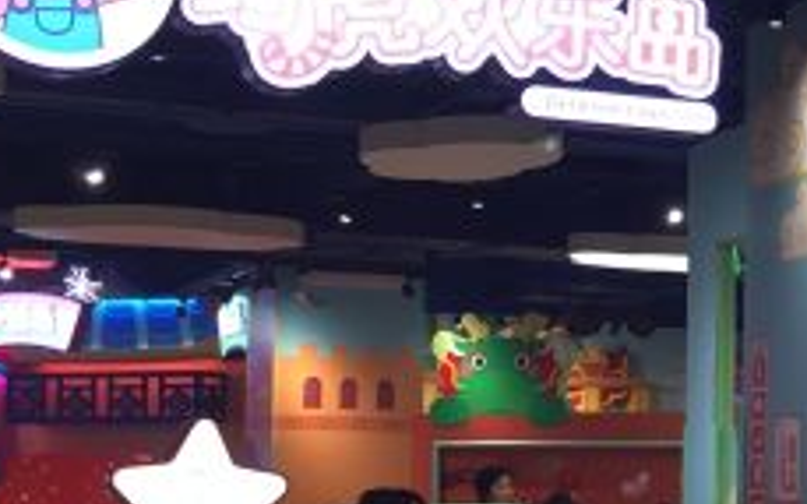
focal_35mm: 94
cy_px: 425
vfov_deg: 13.8
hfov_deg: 20.9
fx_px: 2067
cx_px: 902
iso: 40
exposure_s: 1/33
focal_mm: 4.15
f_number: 2.2
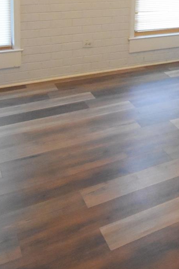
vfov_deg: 39.0
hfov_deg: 28.7
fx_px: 336
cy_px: 5
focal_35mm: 45
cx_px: 159
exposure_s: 1/125
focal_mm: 10
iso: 4000
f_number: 4.5
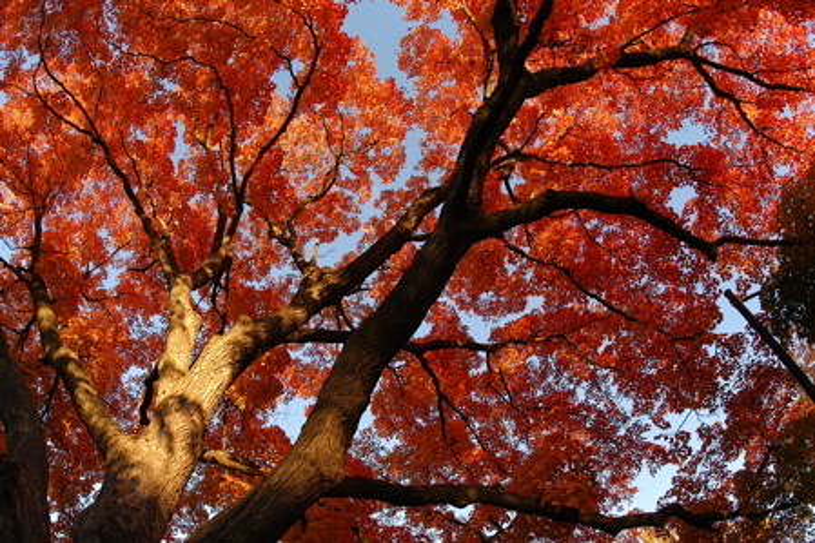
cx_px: 408
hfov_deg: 73.8
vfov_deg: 53.1
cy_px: 272
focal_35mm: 24
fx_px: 543
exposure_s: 1/100
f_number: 5
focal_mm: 16
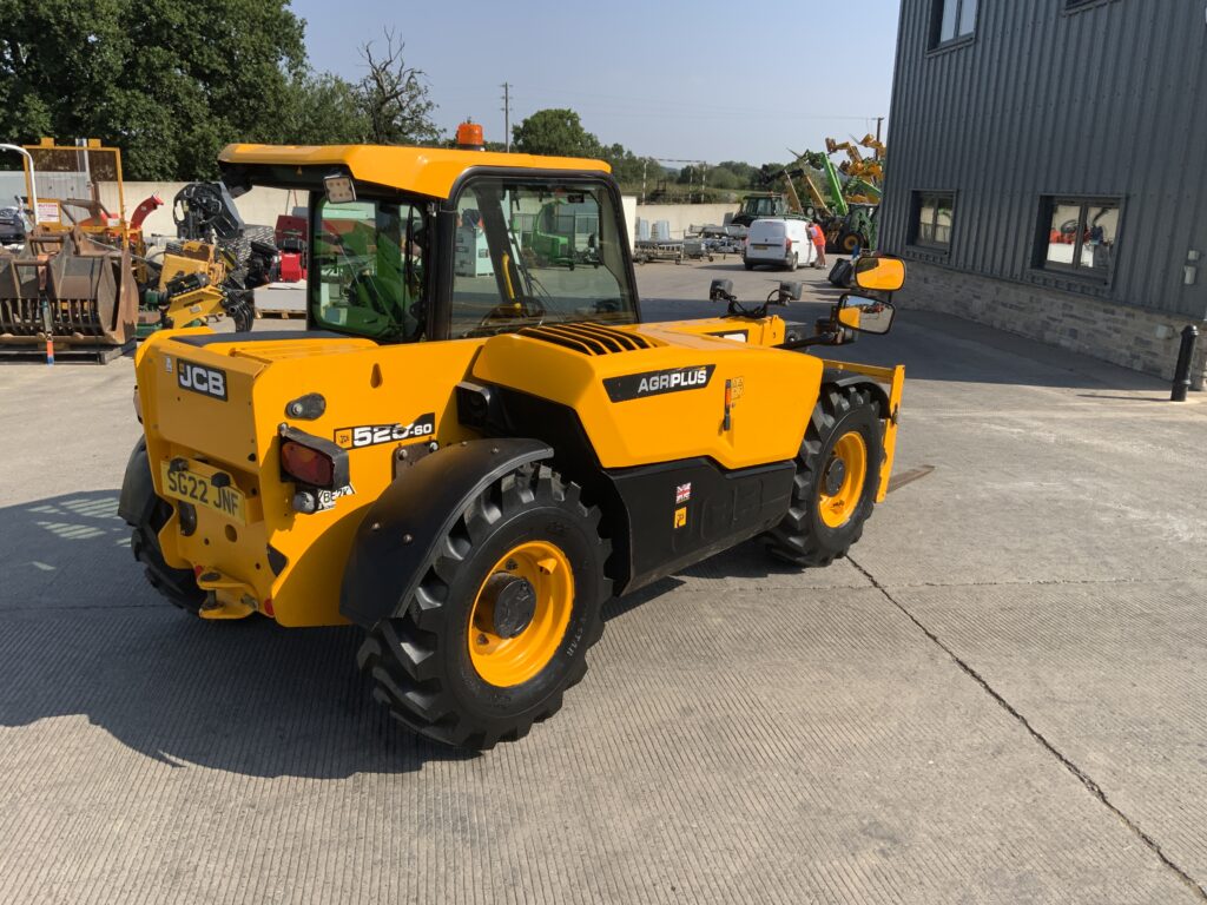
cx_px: 604
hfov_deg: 61.7
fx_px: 1011
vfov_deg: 48.2
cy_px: 452
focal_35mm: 29
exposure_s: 1/1675
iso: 16
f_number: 1.8
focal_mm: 3
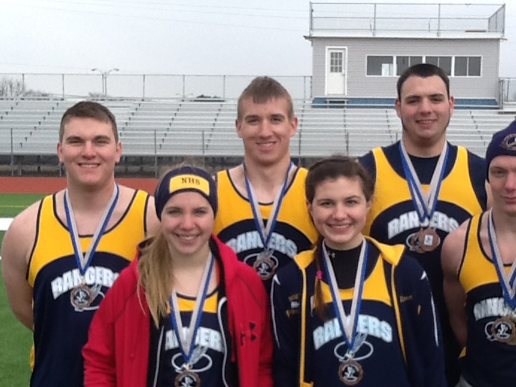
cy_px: 244
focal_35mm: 61
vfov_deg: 24.0
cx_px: 315
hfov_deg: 31.6
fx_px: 909
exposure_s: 1/371
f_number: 2.4
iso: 40
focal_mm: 2.03
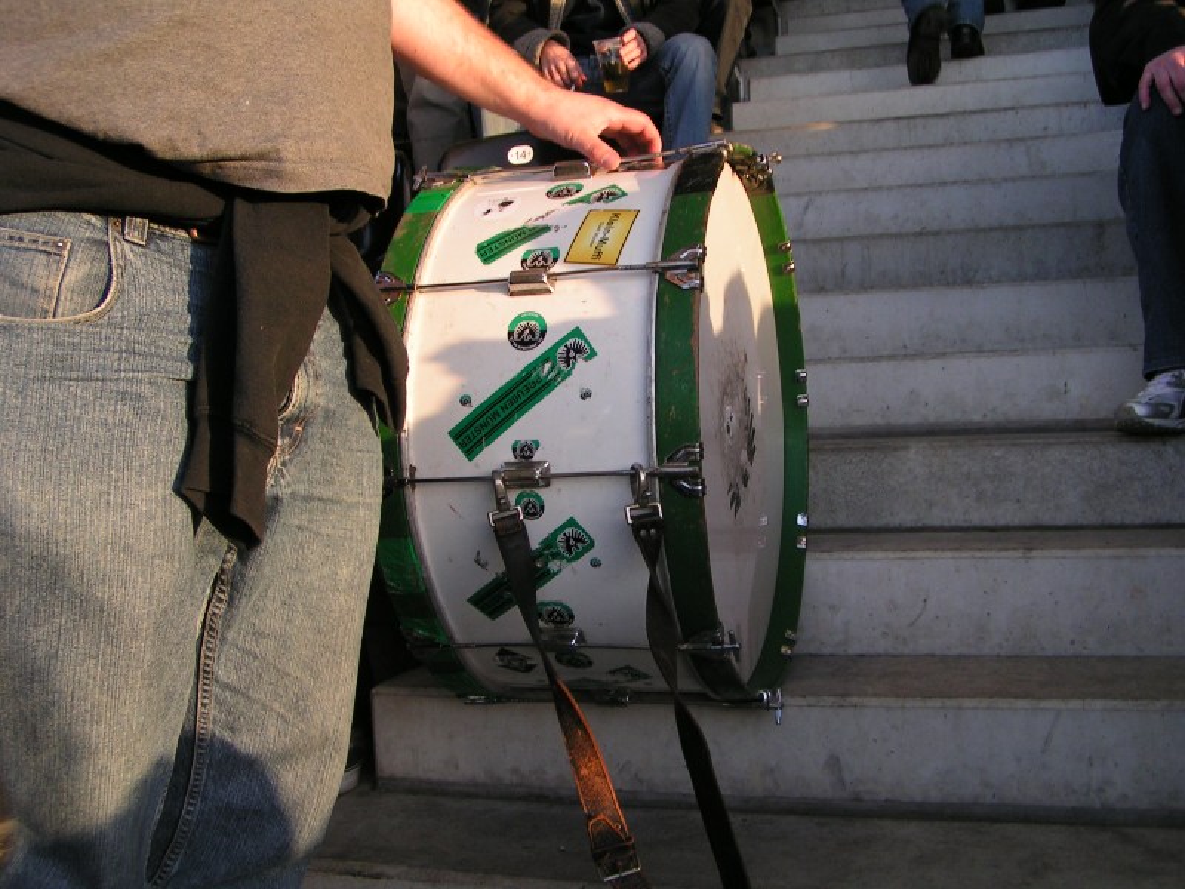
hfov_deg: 49.0
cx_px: 592
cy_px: 444
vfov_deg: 37.7
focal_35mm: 38
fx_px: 1301
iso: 50
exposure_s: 1/100
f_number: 4
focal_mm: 5.8
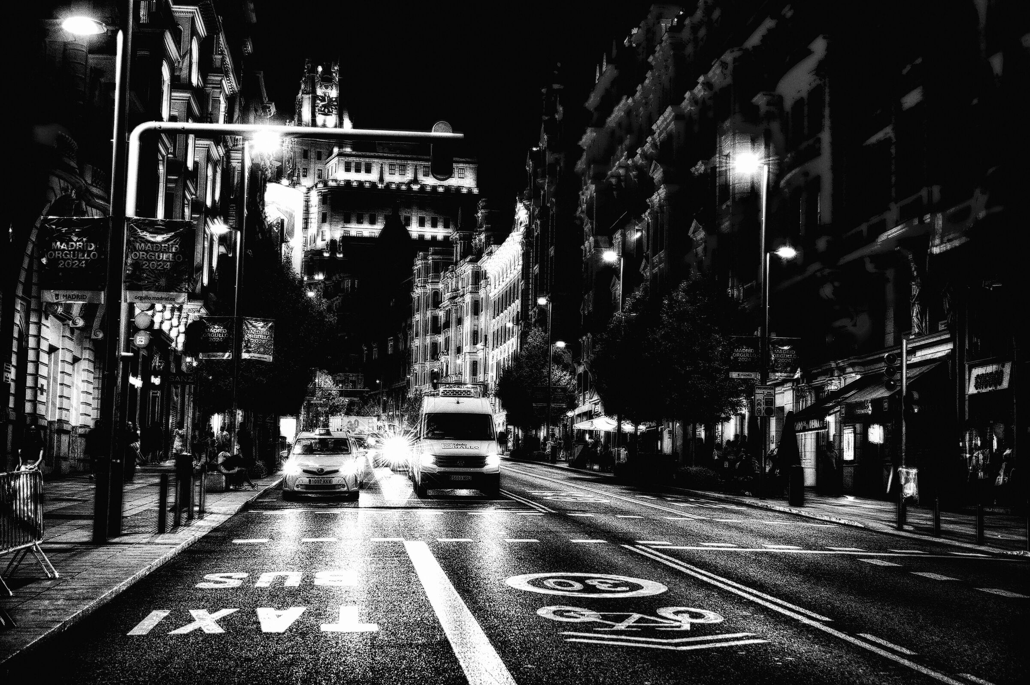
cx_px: 515
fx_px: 1430
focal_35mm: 50
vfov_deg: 27.0
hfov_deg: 39.6
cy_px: 342
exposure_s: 1/30
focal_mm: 50
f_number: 4
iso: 500
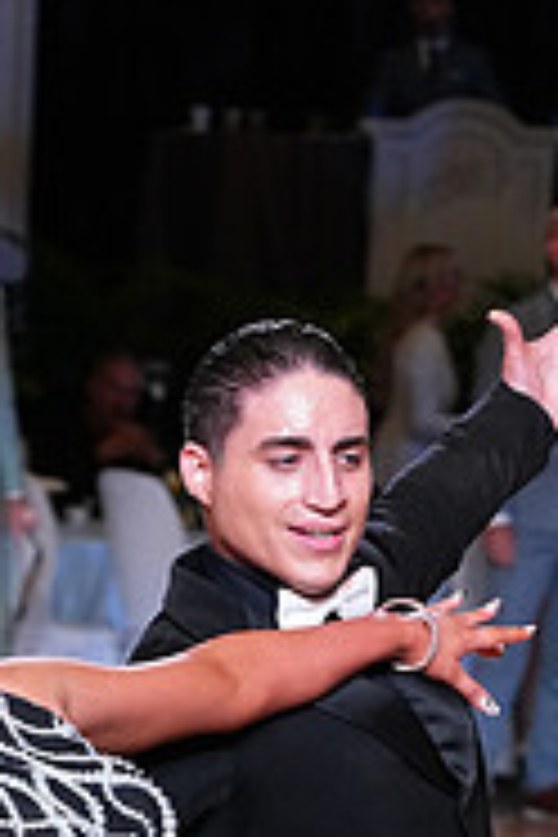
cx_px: 106
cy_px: 1206
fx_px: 5510
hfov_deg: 5.8
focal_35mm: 237
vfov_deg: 8.5
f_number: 4
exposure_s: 1/500
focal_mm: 76
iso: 3200
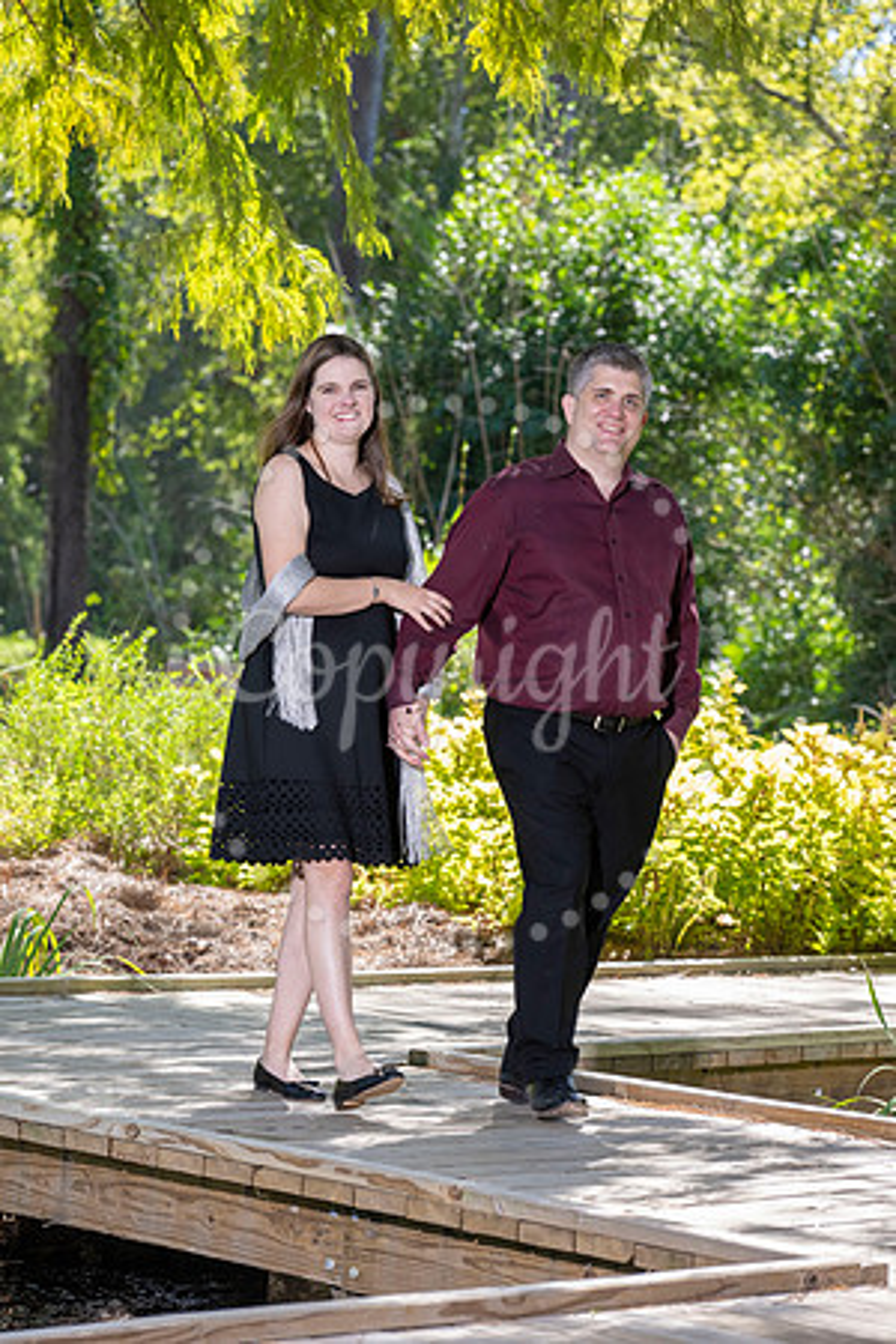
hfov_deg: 11.4
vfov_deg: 17.1
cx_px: 448
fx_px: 4480
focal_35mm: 120
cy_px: 672
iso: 500
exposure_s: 1/200
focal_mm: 120
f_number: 5.6
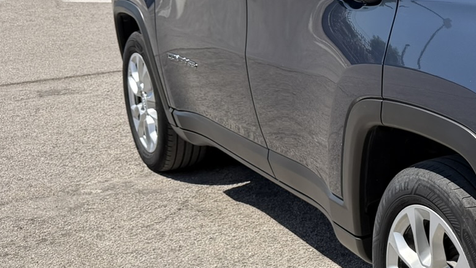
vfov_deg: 17.4
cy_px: 75
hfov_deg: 26.4
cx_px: 601
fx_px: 871
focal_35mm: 69
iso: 80
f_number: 1.78
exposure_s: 1/3279
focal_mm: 6.76
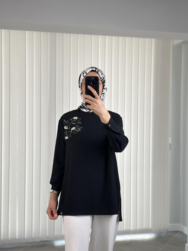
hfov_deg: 30.3
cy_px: 126
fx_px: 348
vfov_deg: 39.7
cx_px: 94
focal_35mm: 48
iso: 80
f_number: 1.78
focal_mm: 6.86
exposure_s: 1/264
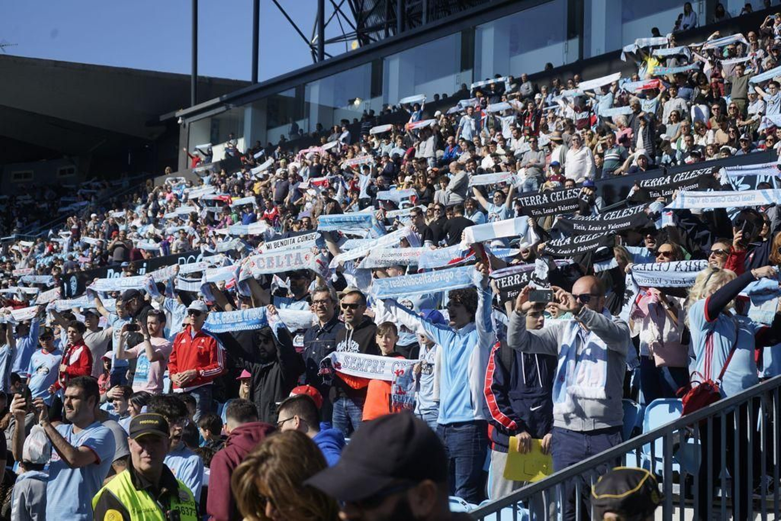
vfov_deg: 19.5
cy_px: 260
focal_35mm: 70
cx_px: 390
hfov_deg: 28.8
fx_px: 1519
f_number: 6.3
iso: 100
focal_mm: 70
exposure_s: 1/800
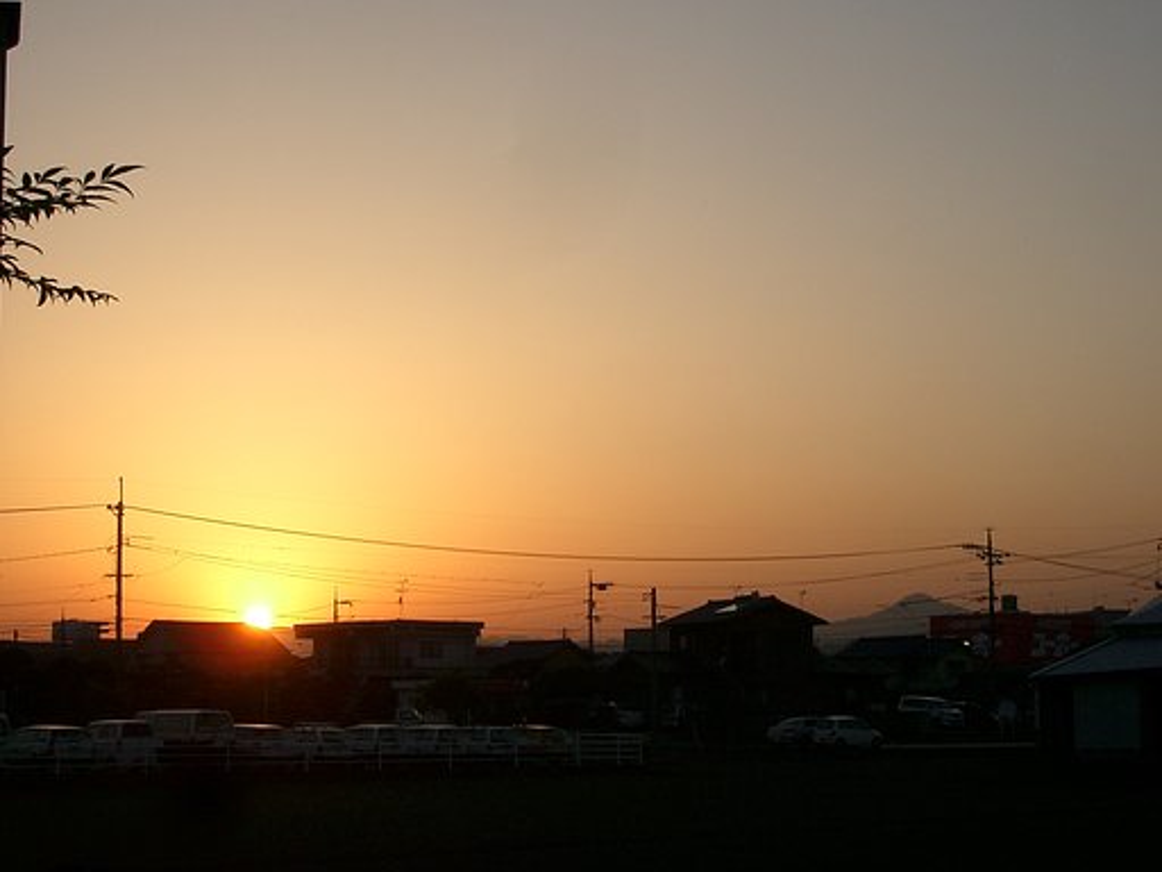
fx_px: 2081
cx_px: 581
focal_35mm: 62
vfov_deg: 23.7
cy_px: 436
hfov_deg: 31.2
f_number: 5.6
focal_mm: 10.2
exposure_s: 1/250
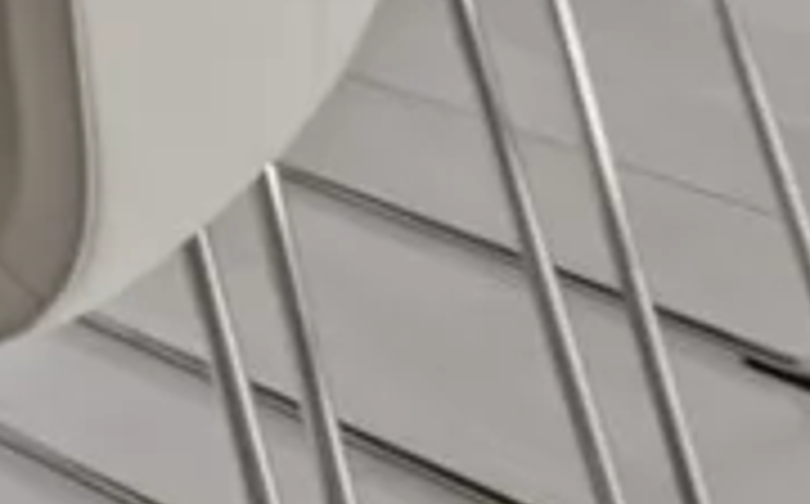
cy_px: -961
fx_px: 1918
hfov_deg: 12.6
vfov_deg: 10.8
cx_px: -1444
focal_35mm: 87
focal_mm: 10
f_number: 8
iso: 400
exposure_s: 1/6
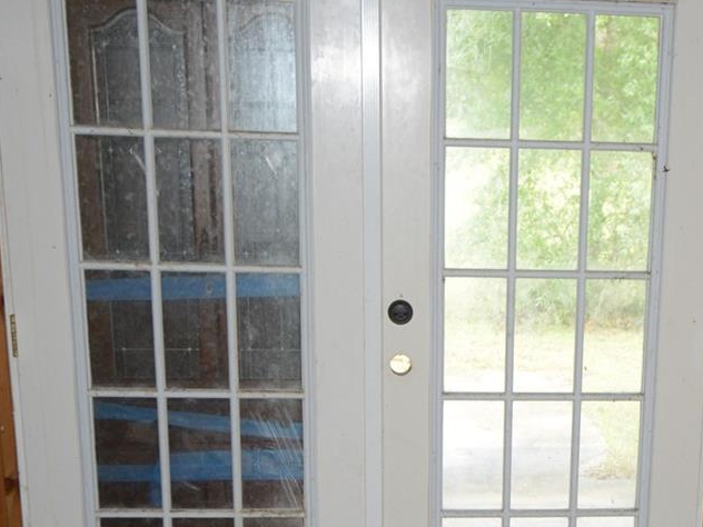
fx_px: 1483
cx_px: 545
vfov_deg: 19.5
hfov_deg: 26.3
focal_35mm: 73
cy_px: 550
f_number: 5
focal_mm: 30
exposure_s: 1/60
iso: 640
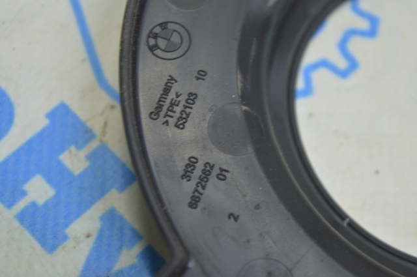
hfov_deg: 24.6
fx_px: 954
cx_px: 208
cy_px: 138
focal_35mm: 82
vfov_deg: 16.5
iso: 400
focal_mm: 55
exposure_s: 1/20
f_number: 5.6
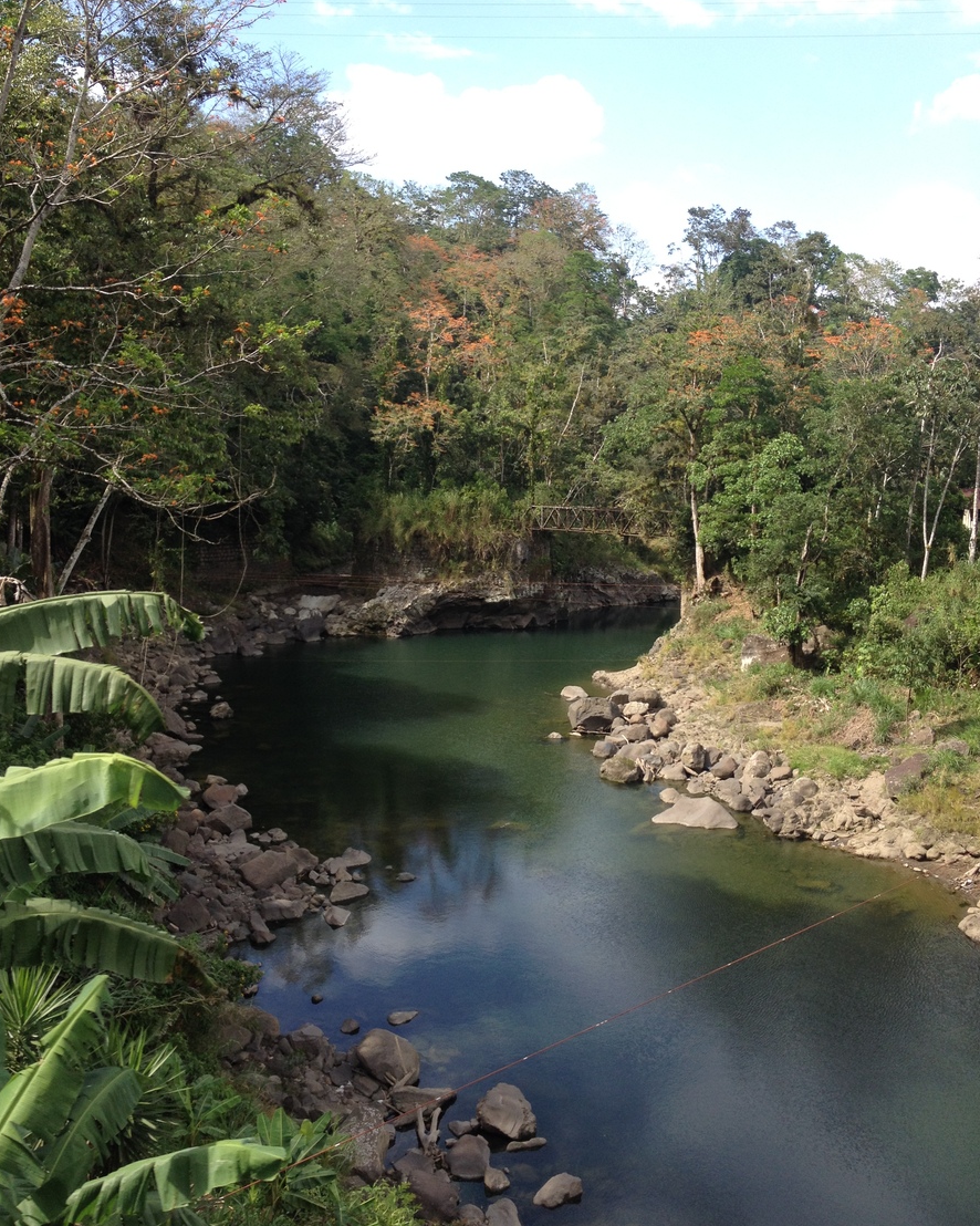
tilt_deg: -0.2
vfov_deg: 49.1
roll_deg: +2.1
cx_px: 487
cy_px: 615
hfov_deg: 40.1
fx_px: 1342
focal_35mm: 37
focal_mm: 4.28
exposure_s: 1/649
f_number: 2.4
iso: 50
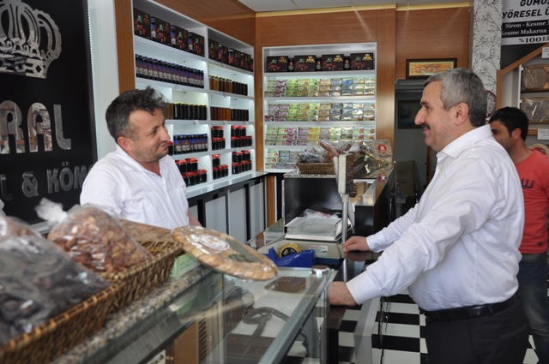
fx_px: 548
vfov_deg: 36.8
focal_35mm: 36
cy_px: 182
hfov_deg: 53.2
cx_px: 274
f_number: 4
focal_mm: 24
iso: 400
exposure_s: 1/60
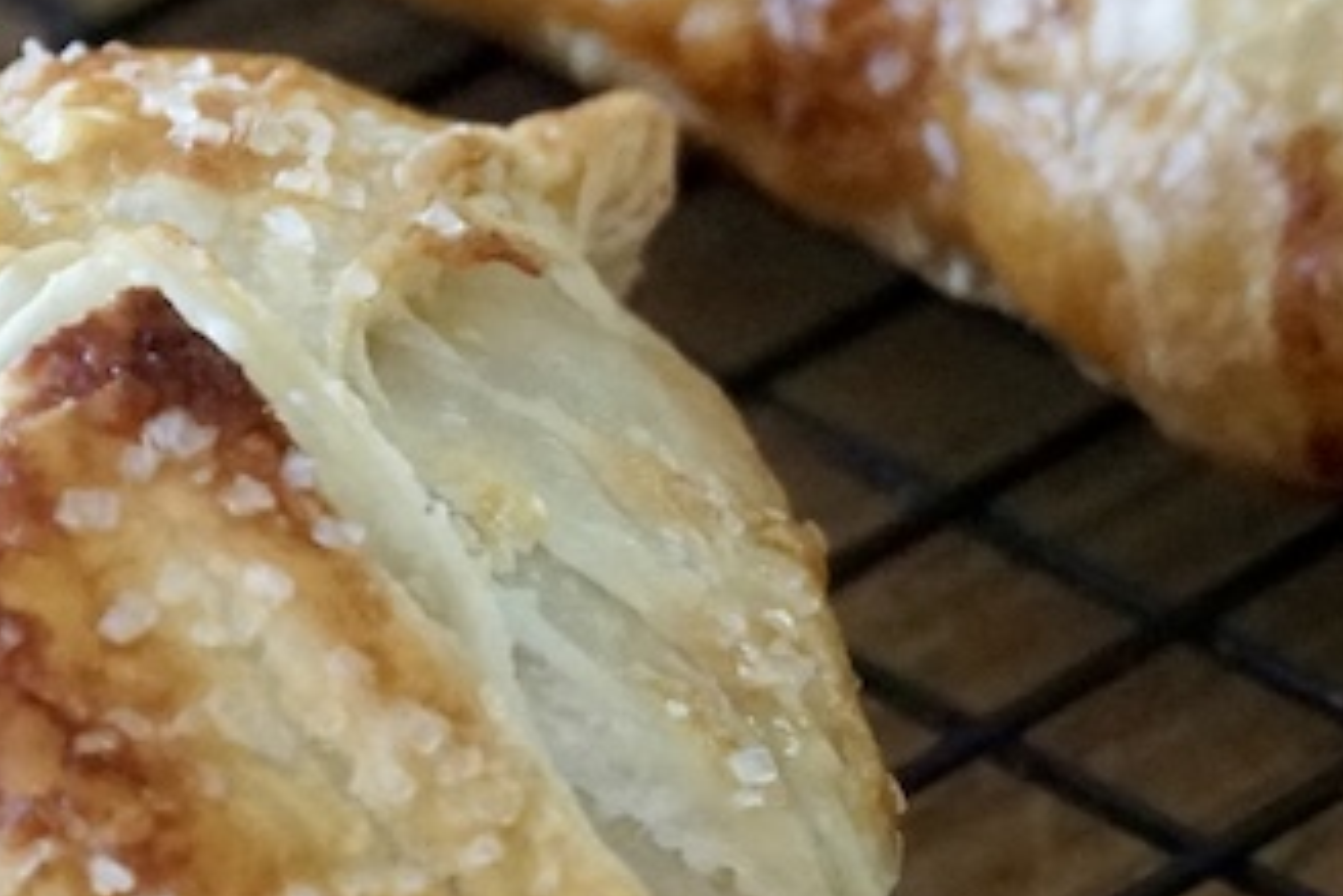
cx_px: -655
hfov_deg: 5.1
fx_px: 15076
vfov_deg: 3.4
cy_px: 329
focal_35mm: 404
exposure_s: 1/100
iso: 6400
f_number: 5.6
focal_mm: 69
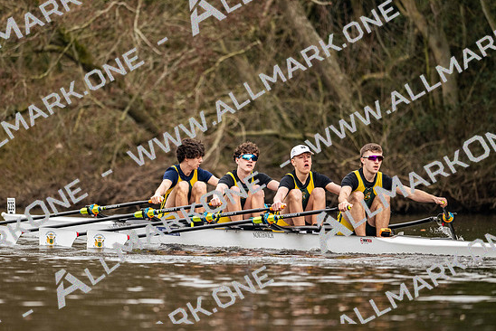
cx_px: 239
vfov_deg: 3.3
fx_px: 5831
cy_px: 169
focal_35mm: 423
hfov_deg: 4.9
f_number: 4.5
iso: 1250
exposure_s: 1/2500
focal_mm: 400
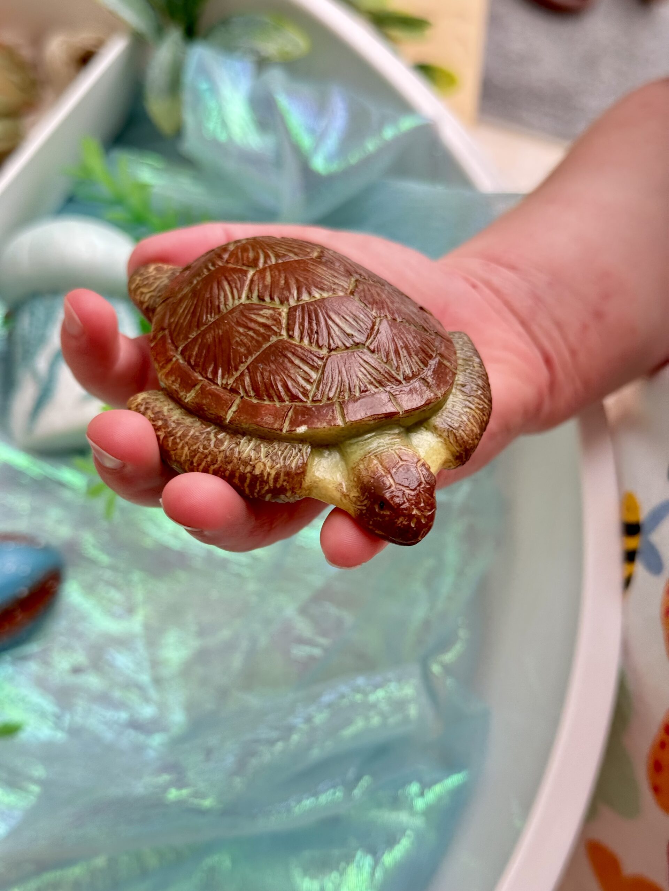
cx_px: 334
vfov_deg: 39.7
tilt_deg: -53.5
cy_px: 446
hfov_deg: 30.3
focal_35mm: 48
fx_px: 1237
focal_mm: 6.76
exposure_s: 1/120
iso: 100
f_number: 1.78
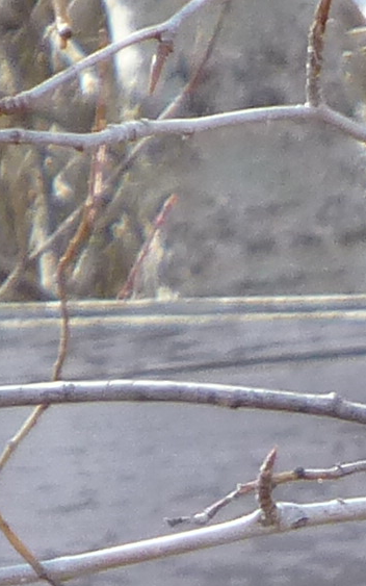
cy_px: 1269
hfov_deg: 0.9
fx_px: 24284
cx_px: 822
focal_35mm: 1522
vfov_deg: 1.4
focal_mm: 33.3
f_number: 5.5
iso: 100
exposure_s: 1/80
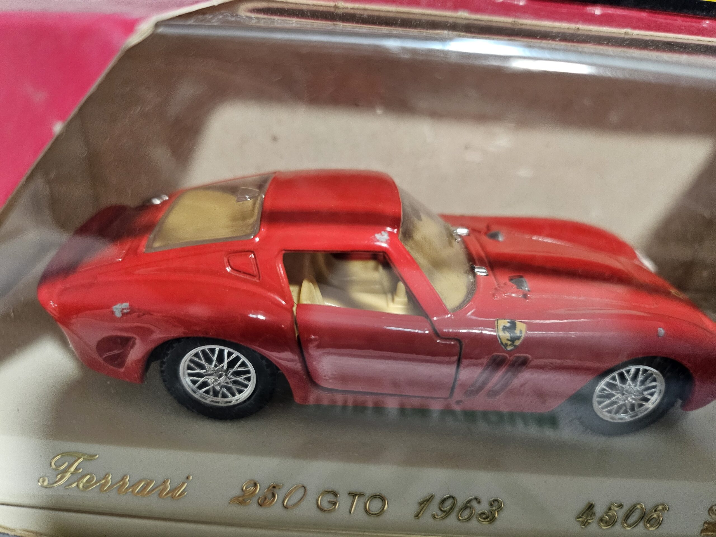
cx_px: 358
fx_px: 496
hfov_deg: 71.6
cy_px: 268
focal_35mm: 24
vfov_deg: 56.8
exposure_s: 1/100
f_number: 1.8
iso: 400
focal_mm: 5
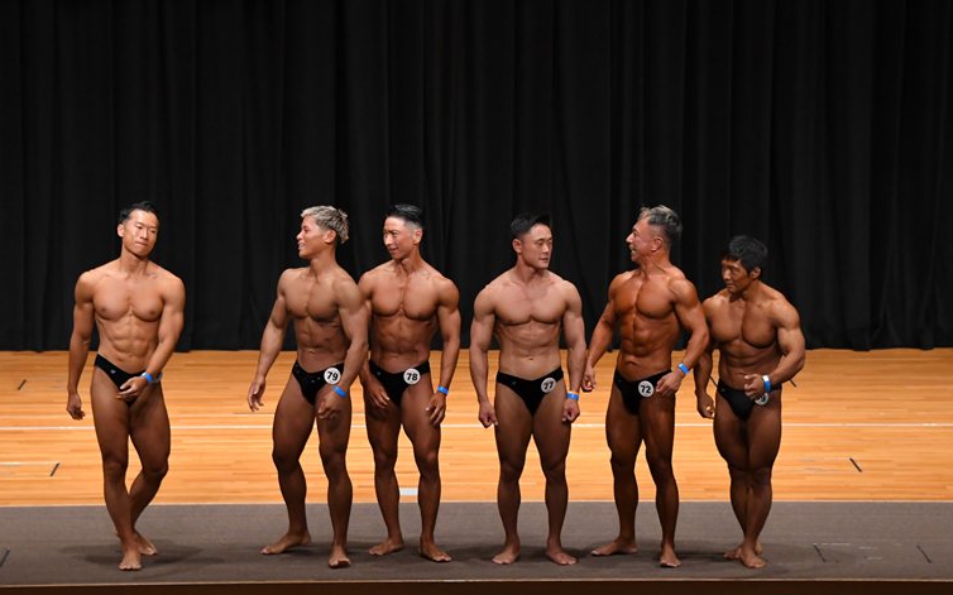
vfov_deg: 8.5
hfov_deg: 13.6
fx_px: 3999
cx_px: 475
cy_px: 303
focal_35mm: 154
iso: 4000
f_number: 5.6
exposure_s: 1/400
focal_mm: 98
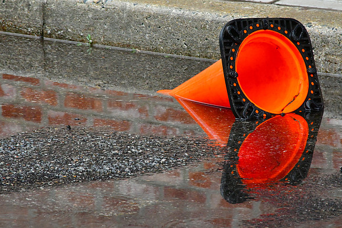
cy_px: 114
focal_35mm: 332
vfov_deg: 4.1
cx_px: 171
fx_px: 3152
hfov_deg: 6.2
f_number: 16
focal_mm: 220
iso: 6400
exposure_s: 1/320
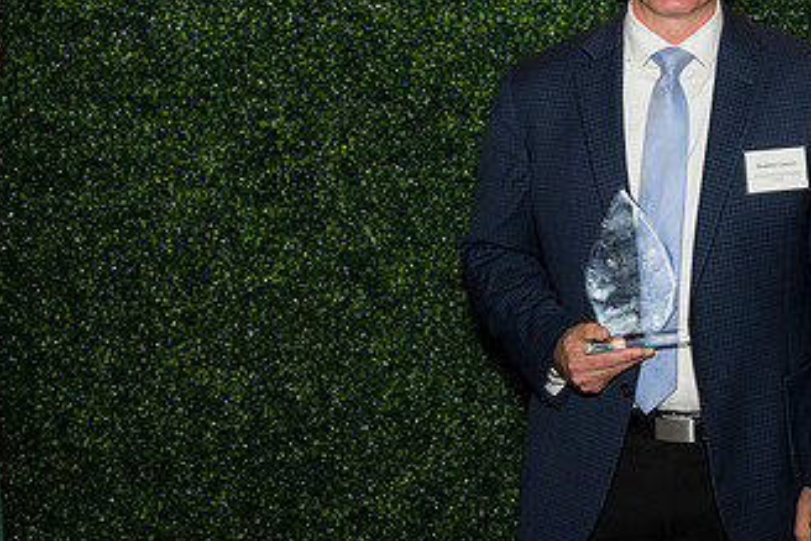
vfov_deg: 19.6
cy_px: 140
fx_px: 1555
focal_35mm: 69
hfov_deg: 28.4
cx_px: 682
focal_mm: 39
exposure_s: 1/160
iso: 640
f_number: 5
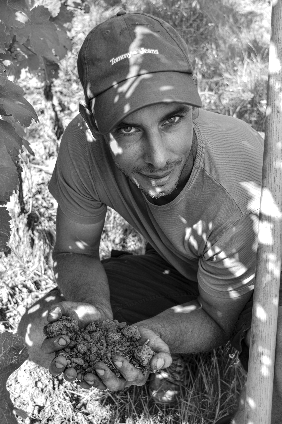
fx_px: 547
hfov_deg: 28.9
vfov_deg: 42.4
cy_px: 212
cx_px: 141
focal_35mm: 46
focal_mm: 31
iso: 100
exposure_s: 1/60
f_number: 5
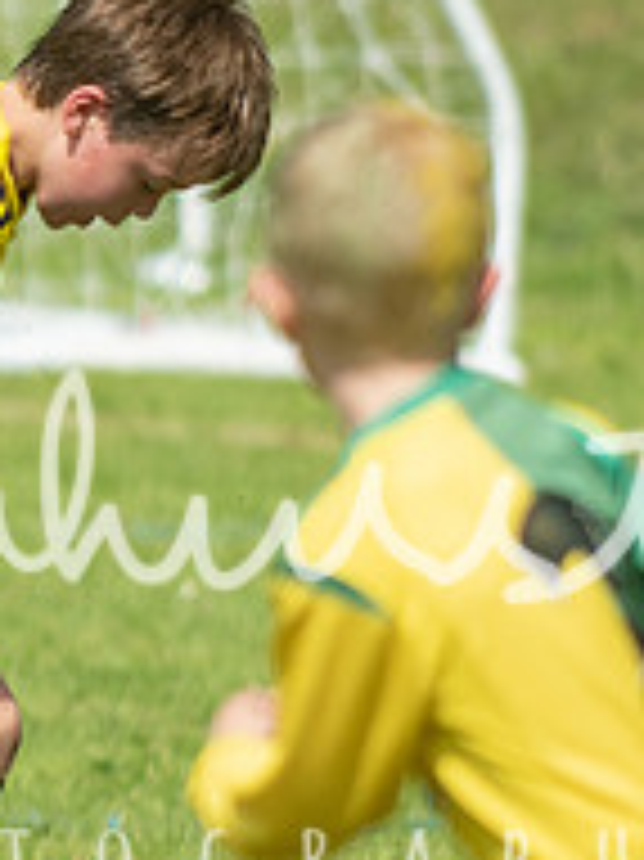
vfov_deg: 1.7
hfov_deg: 1.3
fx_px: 28856
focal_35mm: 1162
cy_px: 397
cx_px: -516
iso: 250
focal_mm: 200
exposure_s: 1/3200
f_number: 3.2
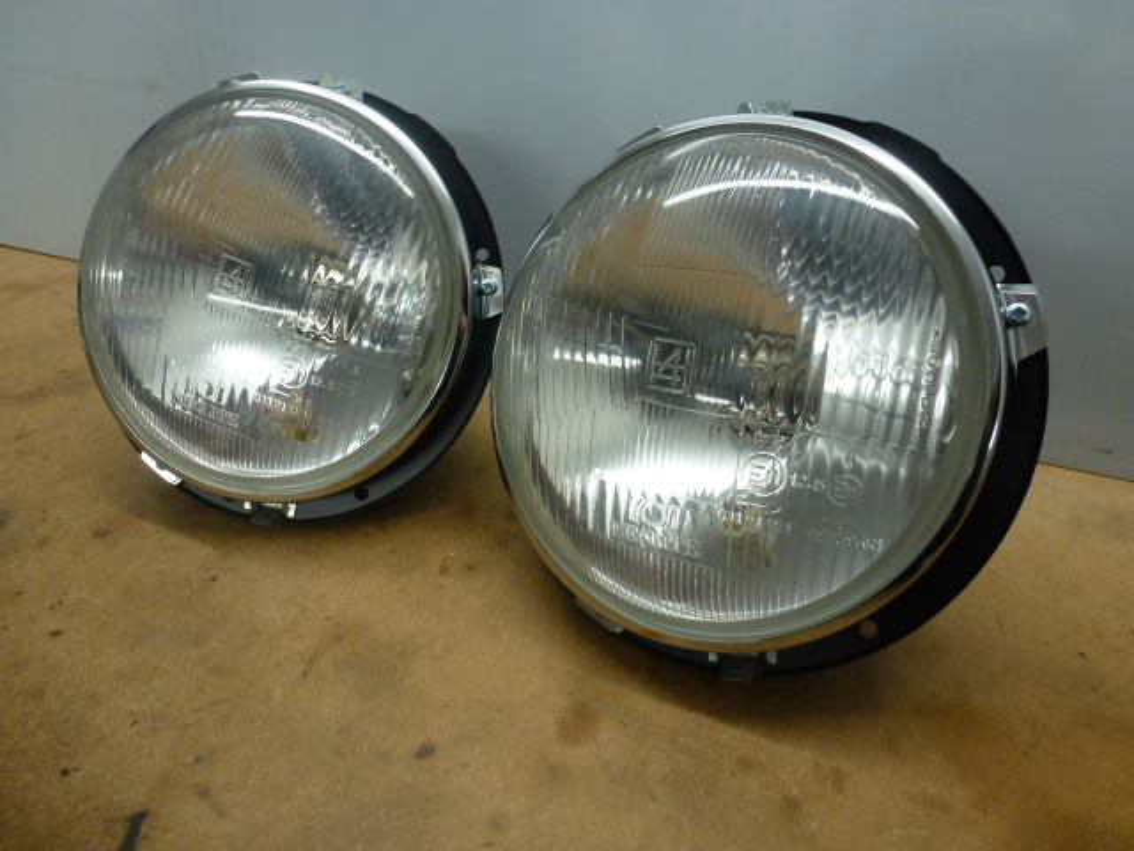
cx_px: 567
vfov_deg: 56.8
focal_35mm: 24
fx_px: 786
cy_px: 426
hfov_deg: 71.6
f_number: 3.3
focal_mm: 4.3
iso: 125
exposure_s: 1/60
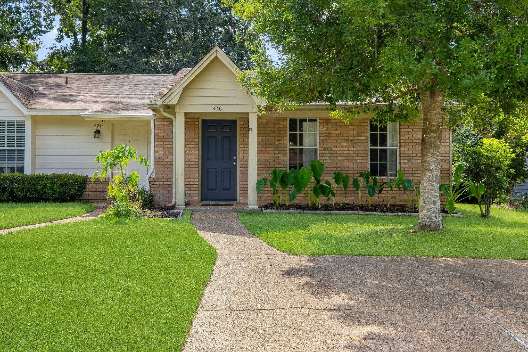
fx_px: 499
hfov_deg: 55.8
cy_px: 176
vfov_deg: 38.9
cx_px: 264
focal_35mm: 34
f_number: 8
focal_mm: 22.9
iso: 250
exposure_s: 1/120
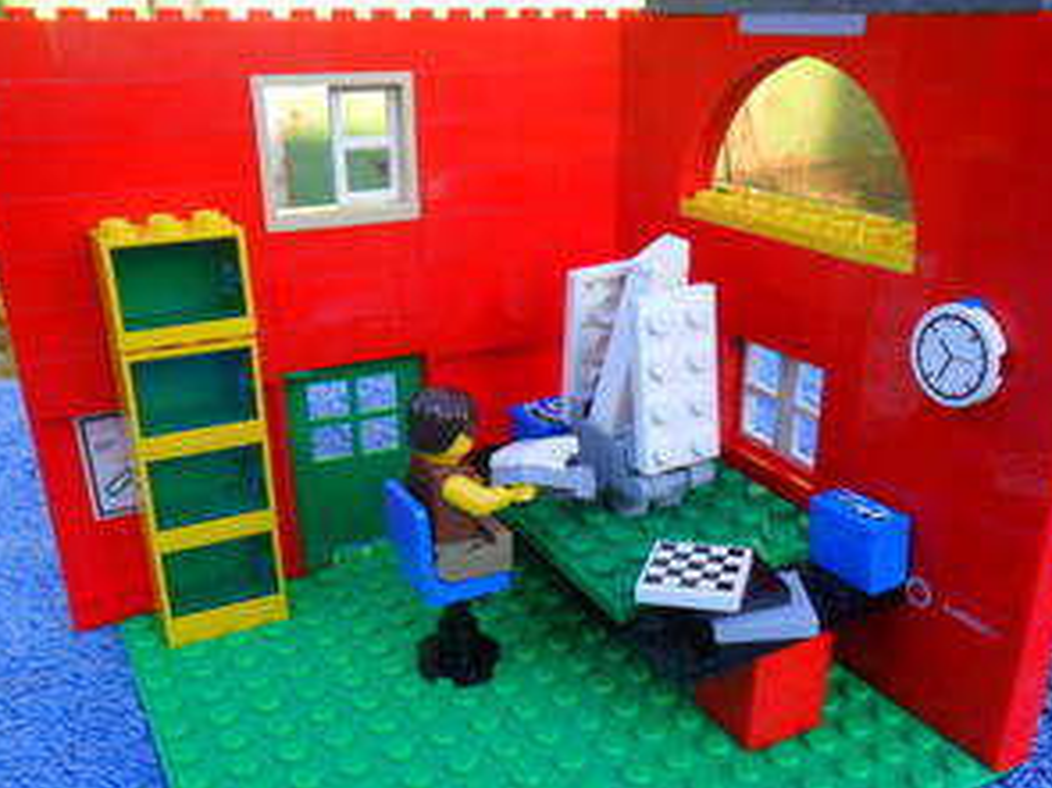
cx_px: 538
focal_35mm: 33
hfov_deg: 55.4
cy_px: 474
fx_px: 1002
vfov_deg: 42.7
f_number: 3.5
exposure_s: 1/125
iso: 100
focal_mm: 4.9
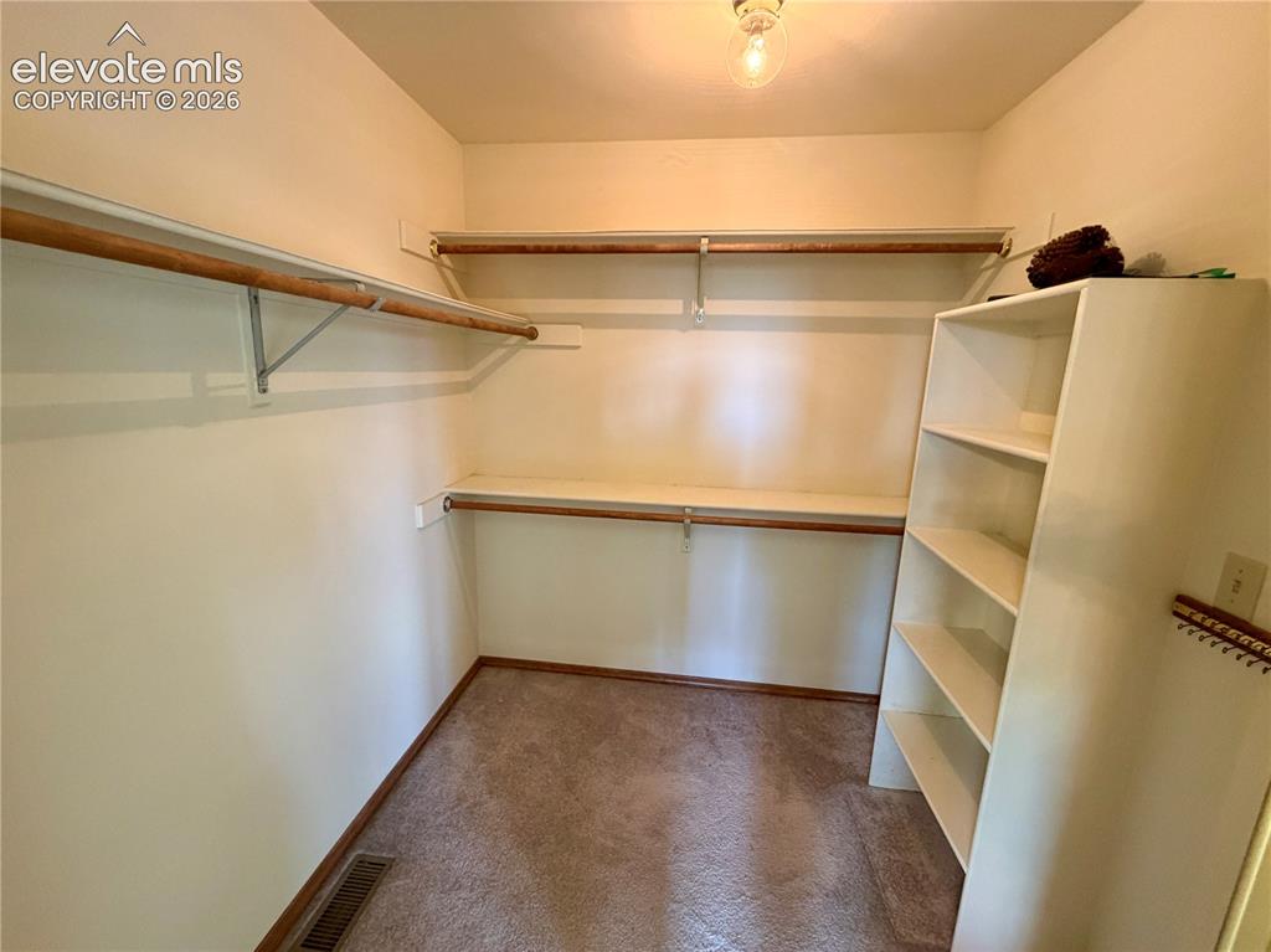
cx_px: 636
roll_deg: -1.7
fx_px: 514
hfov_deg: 102.1
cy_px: 476
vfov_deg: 85.6
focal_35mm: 14
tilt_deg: -11.8
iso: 400
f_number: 2.2
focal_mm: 2.22
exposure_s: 1/60
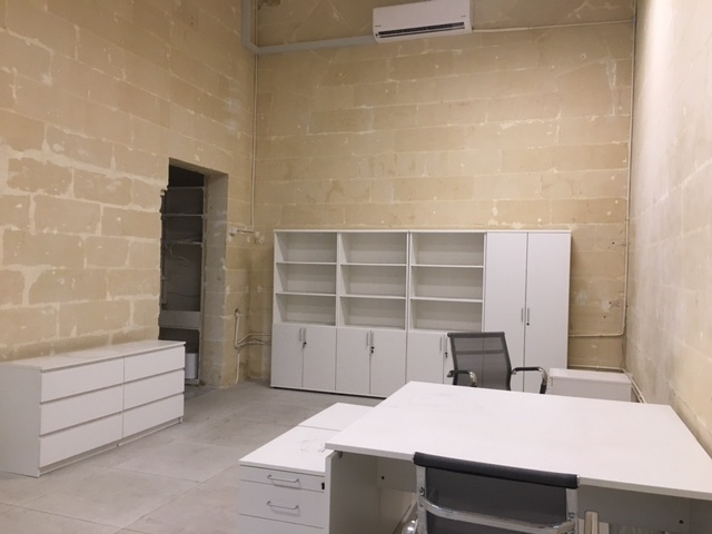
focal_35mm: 29
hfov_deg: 61.7
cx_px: 356
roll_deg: -1.2
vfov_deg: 48.2
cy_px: 267
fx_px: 596
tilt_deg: -0.2
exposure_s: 1/33
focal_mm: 4.15
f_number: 2.2
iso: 64
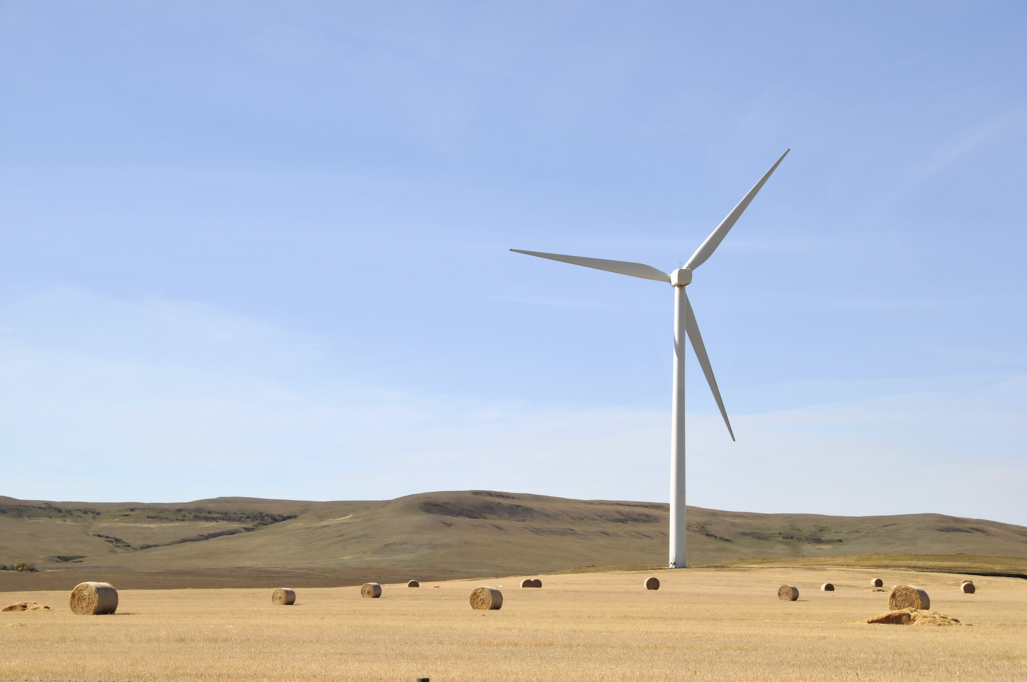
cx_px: 514
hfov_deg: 24.6
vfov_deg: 16.5
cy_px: 341
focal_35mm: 82
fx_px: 2351
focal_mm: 55
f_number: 10
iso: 200
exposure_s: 1/400
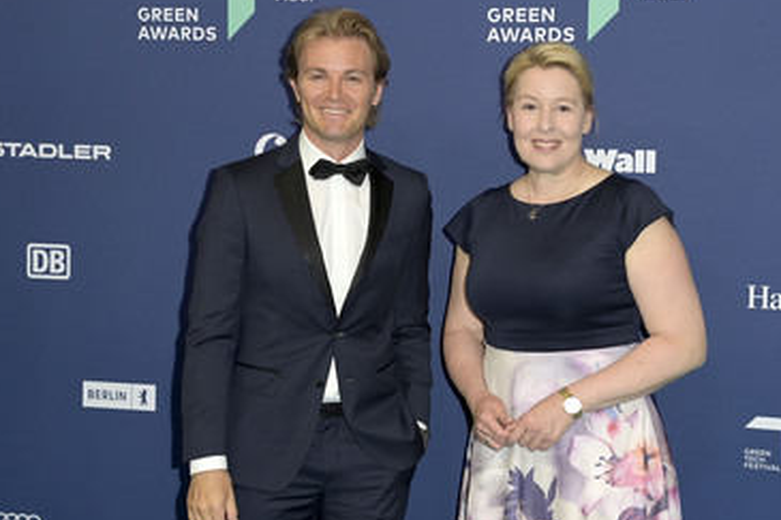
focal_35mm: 68
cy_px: 255
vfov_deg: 20.0
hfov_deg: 29.6
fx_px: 1474
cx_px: 431
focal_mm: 55
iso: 800
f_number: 5.6
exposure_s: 1/250
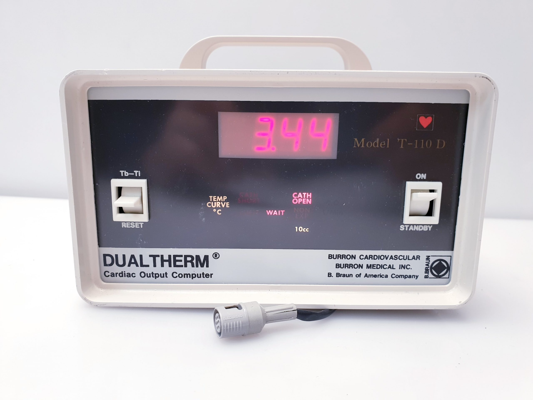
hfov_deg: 67.3
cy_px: 200
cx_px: 266
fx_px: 400
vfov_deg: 53.1
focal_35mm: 26
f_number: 2.4
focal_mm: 4.3
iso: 100
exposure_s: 1/50
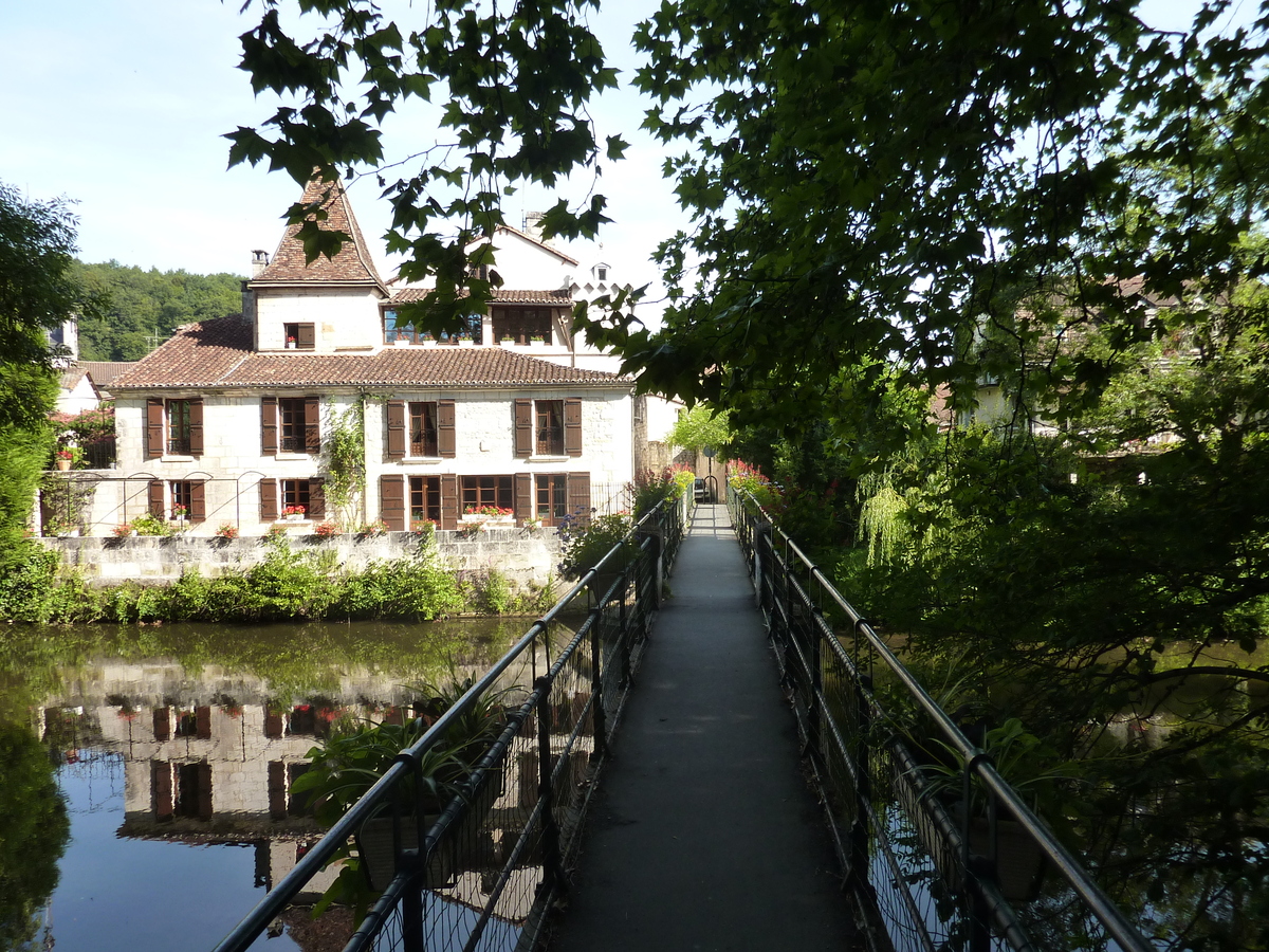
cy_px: 476
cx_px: 634
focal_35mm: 25
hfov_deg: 69.4
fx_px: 916
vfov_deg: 54.9
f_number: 4
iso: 125
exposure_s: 1/250
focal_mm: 4.1
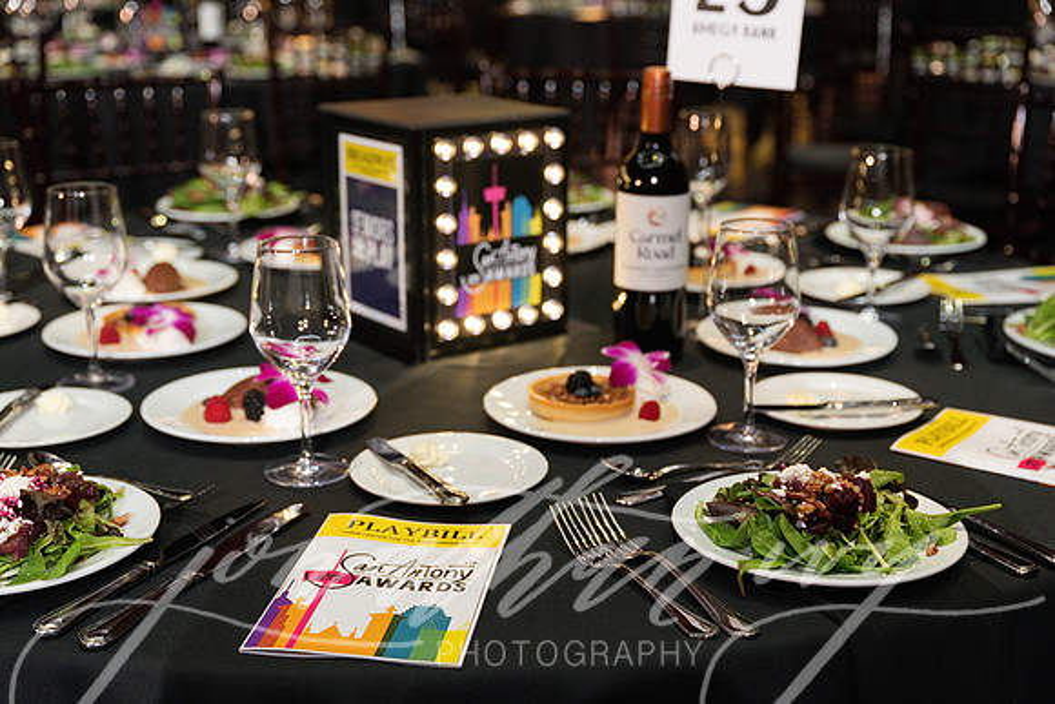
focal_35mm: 48
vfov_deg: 28.1
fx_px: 1407
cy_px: 352
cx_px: 528
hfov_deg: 41.1
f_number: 4
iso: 1600
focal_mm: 48
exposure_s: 1/200
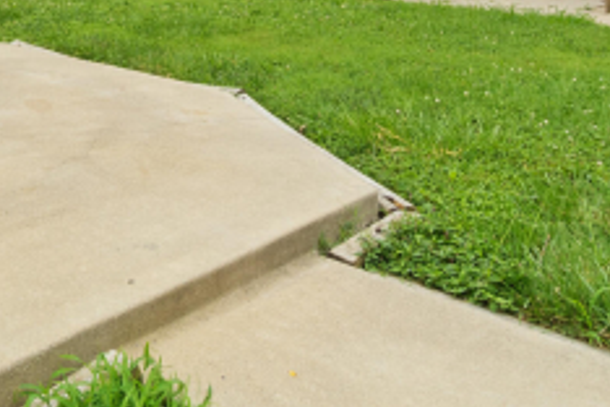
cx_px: 44
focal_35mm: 48
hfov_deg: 37.9
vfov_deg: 24.3
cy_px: -133
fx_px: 813
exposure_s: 1/125
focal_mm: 10
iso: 400
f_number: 10
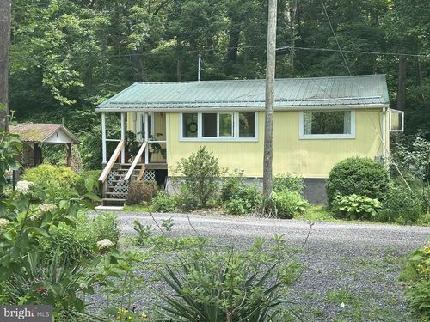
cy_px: 161
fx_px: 596
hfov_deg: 39.7
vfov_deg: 30.3
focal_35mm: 48
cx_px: 215
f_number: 1.78
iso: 64
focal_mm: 6.86
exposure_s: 1/487
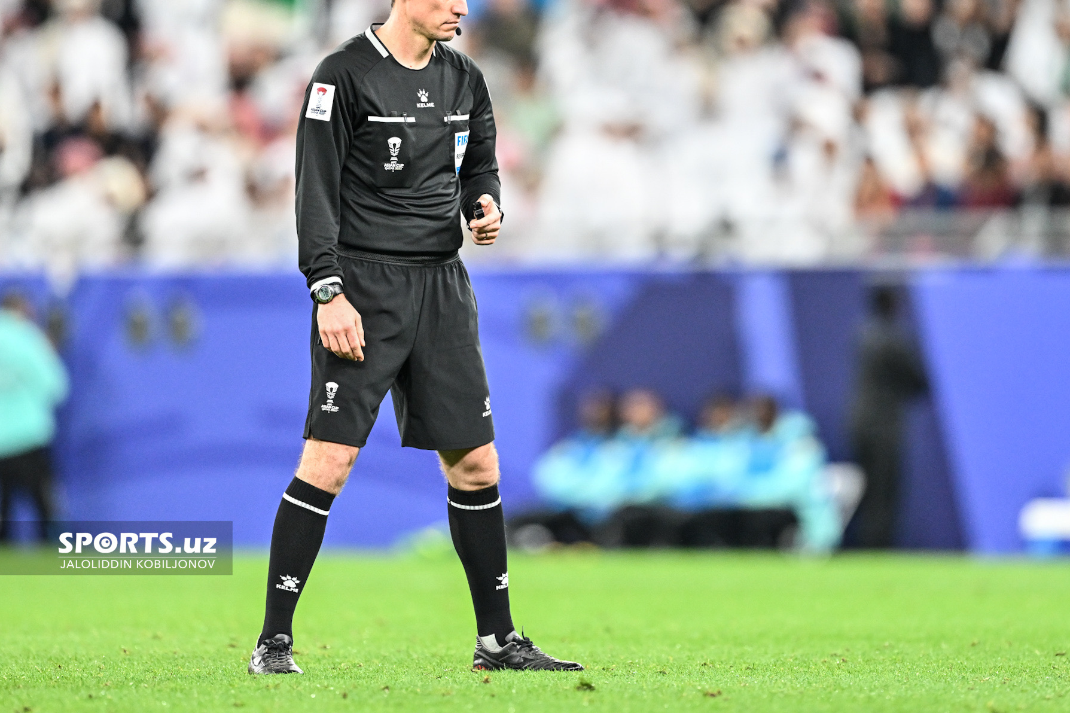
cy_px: 310
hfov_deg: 4.5
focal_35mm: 458
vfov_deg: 3.0
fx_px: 13609
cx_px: 593
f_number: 2.8
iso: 2000
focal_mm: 400
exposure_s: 1/1000
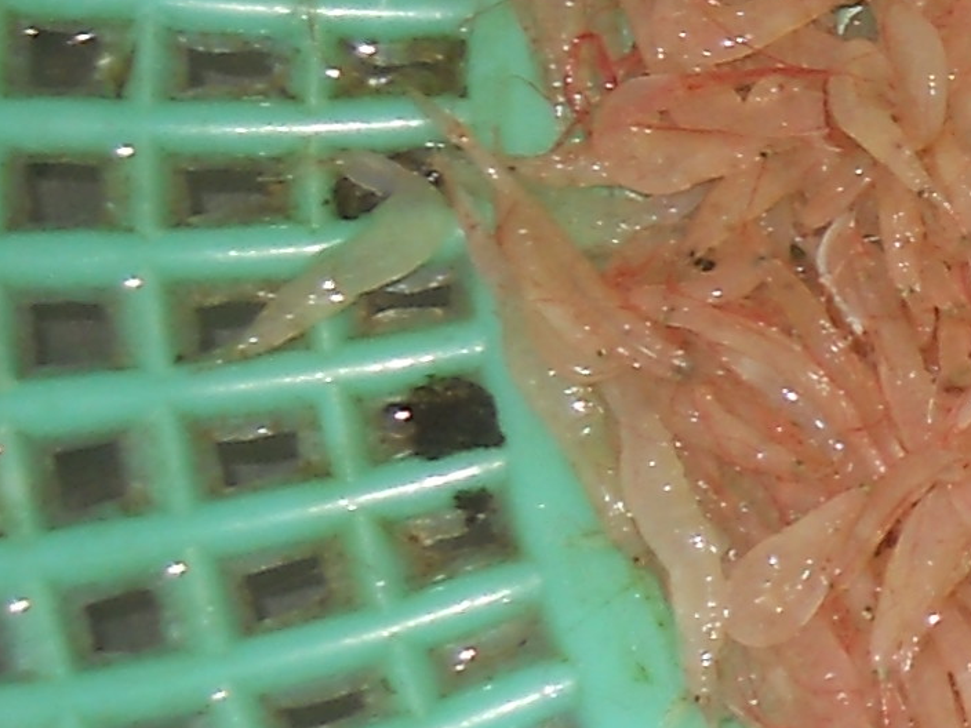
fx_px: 5330
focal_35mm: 190
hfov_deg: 9.4
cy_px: 69
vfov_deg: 7.8
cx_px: 2245
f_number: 5.5
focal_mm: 6.72
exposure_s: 1/30
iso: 80
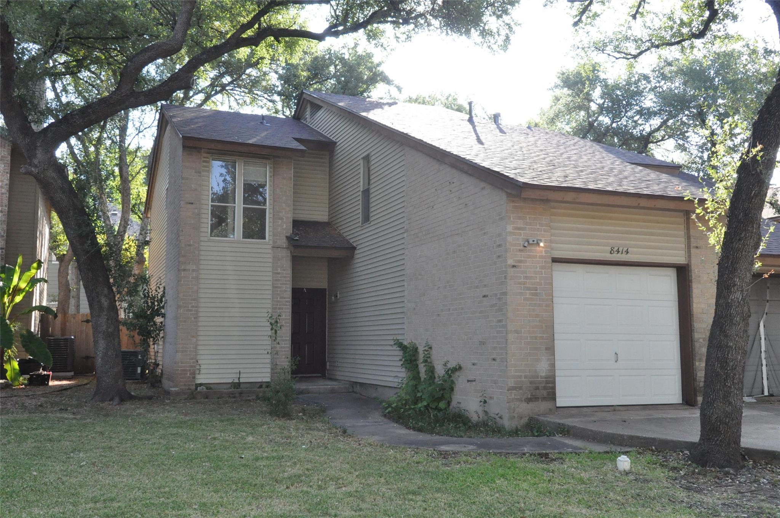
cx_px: 390
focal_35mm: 33
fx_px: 714
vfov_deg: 39.9
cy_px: 259
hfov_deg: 57.3
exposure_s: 1/500
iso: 2000
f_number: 7.1
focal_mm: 22
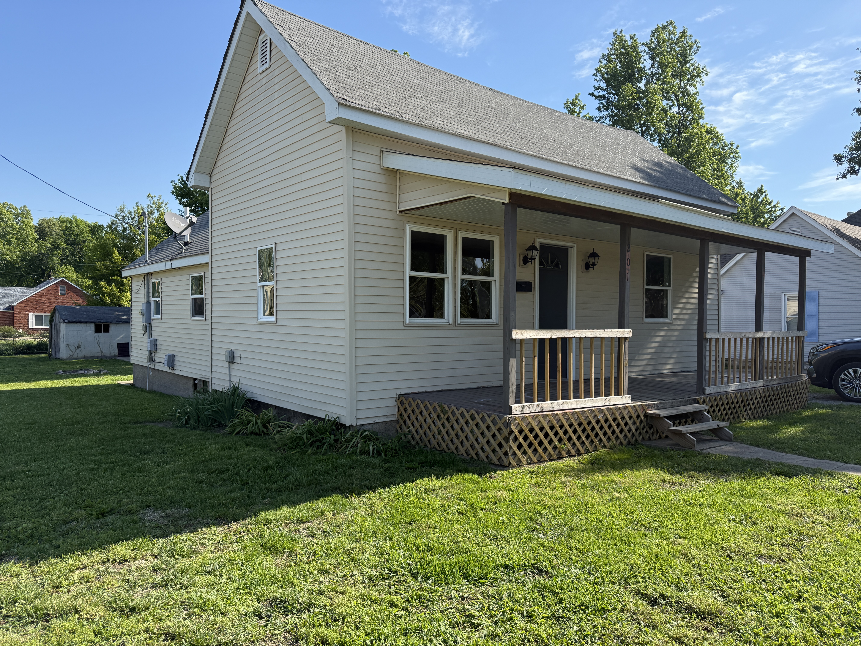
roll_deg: -0.4
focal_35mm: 24
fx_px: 597
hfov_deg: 71.6
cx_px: 430
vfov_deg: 56.8
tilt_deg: -0.9
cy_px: 323
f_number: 1.78
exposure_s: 1/2907
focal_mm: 6.76
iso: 100
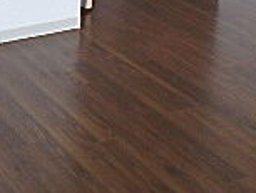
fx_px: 651
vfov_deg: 15.1
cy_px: -128
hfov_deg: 19.5
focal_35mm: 88
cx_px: -125
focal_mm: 3.7
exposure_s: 1/40
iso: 200
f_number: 3.5
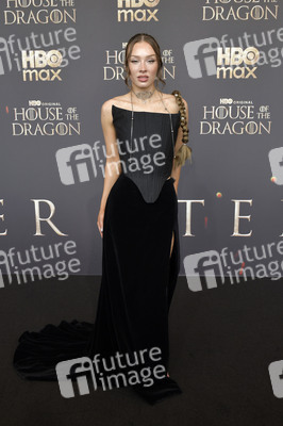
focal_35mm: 29
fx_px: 343
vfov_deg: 63.7
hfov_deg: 44.9
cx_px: 142
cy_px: 213
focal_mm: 29
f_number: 6.3
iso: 400
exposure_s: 1/250
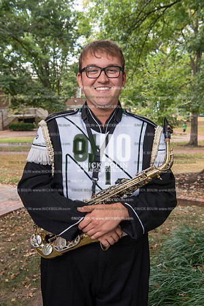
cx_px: 102
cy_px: 153
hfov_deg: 30.5
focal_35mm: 44
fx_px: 374
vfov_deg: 44.5
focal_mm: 44
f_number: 8
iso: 500
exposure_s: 1/100
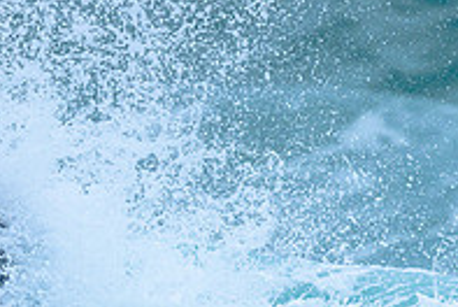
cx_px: 17
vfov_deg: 0.5
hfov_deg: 0.8
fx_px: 33318
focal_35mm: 2615
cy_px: 491
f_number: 6.3
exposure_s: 1/2500
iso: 360
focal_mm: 800
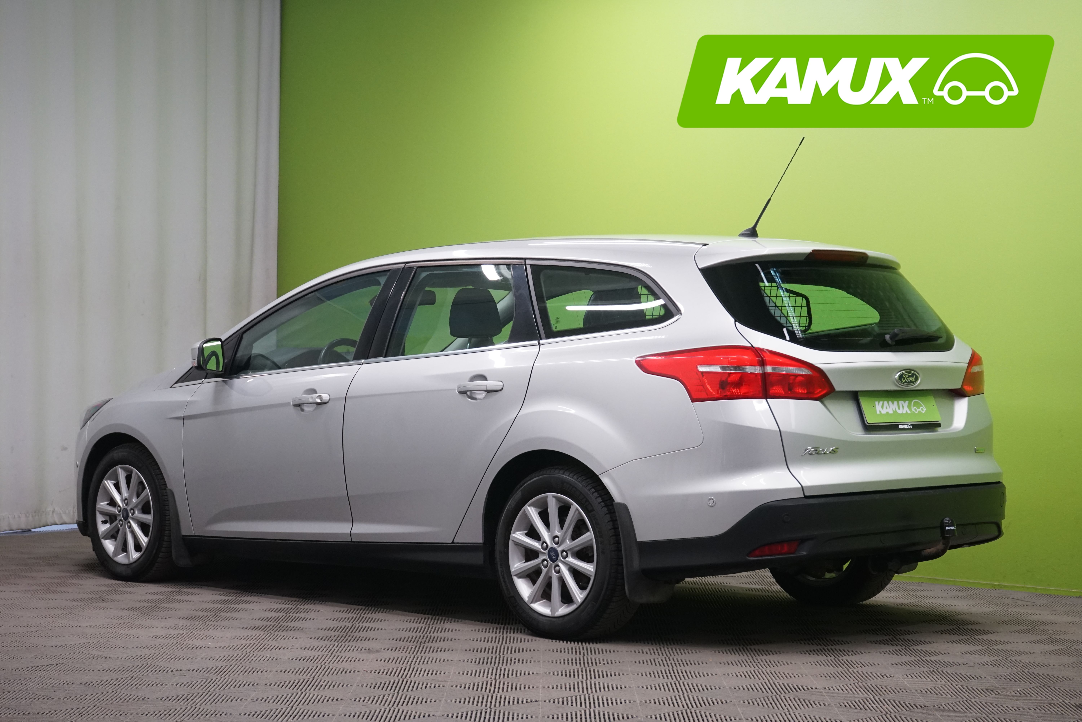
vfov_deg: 19.5
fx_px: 2104
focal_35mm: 70
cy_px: 361
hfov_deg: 28.8
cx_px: 541
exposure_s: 1/25
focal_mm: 70
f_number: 9
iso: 2000
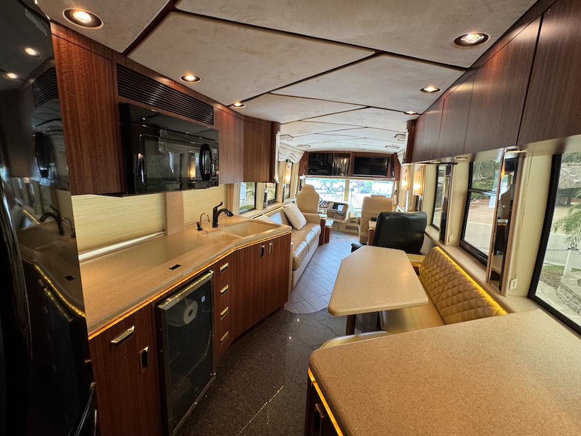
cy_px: 218
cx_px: 283
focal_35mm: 15
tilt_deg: -11.1
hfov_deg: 98.1
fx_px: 252
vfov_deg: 81.8
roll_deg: -2.1
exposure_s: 1/60
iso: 200
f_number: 2.2
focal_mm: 2.22
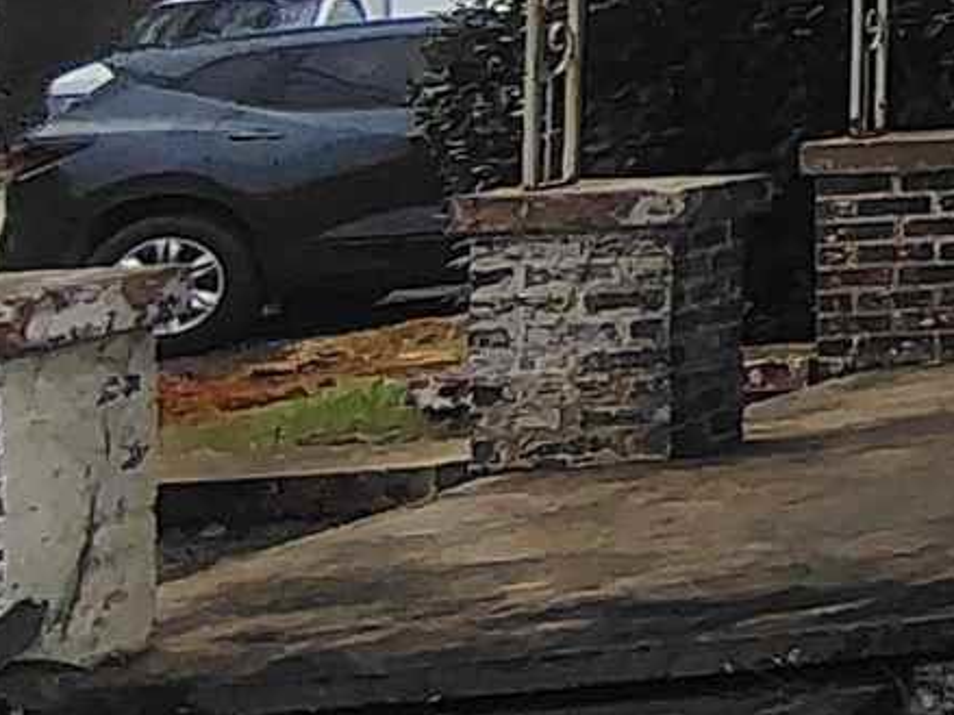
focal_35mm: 112
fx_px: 3086
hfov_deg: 10.6
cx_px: 3014
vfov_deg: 12.6
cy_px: -322
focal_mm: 2.13
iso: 100
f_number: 2.2
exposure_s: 1/225
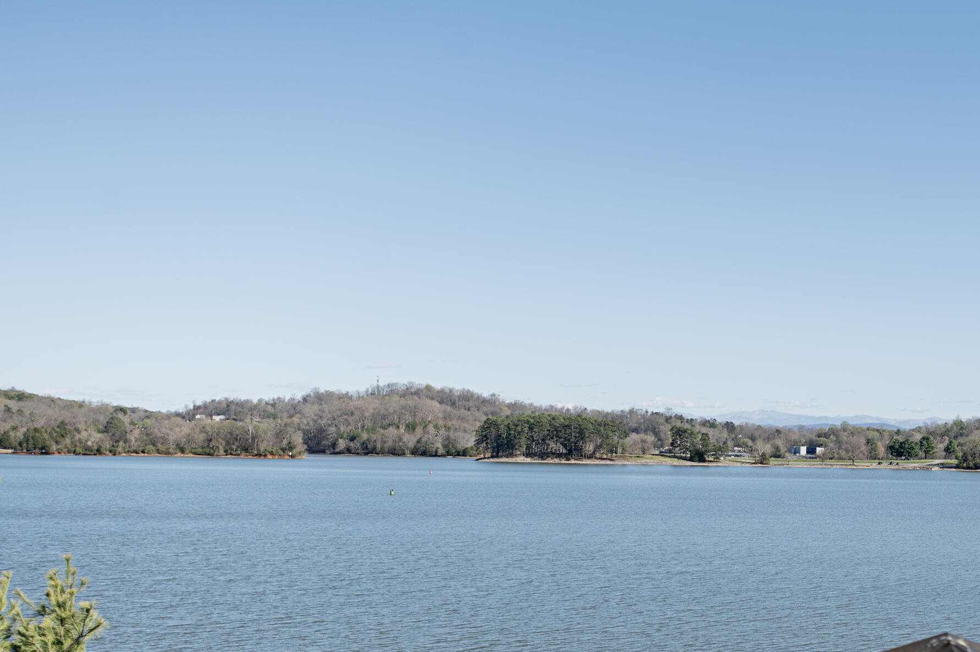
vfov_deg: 24.8
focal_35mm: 54
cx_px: 809
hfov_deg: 35.5
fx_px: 1469
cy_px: 476
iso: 200
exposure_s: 1/1600
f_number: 4.5
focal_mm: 32
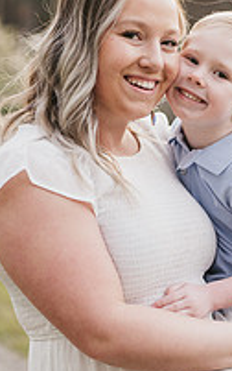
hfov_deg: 11.4
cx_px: 210
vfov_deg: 18.3
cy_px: 162
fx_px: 1151
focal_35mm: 114
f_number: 2.2
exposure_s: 1/640
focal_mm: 50
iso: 125
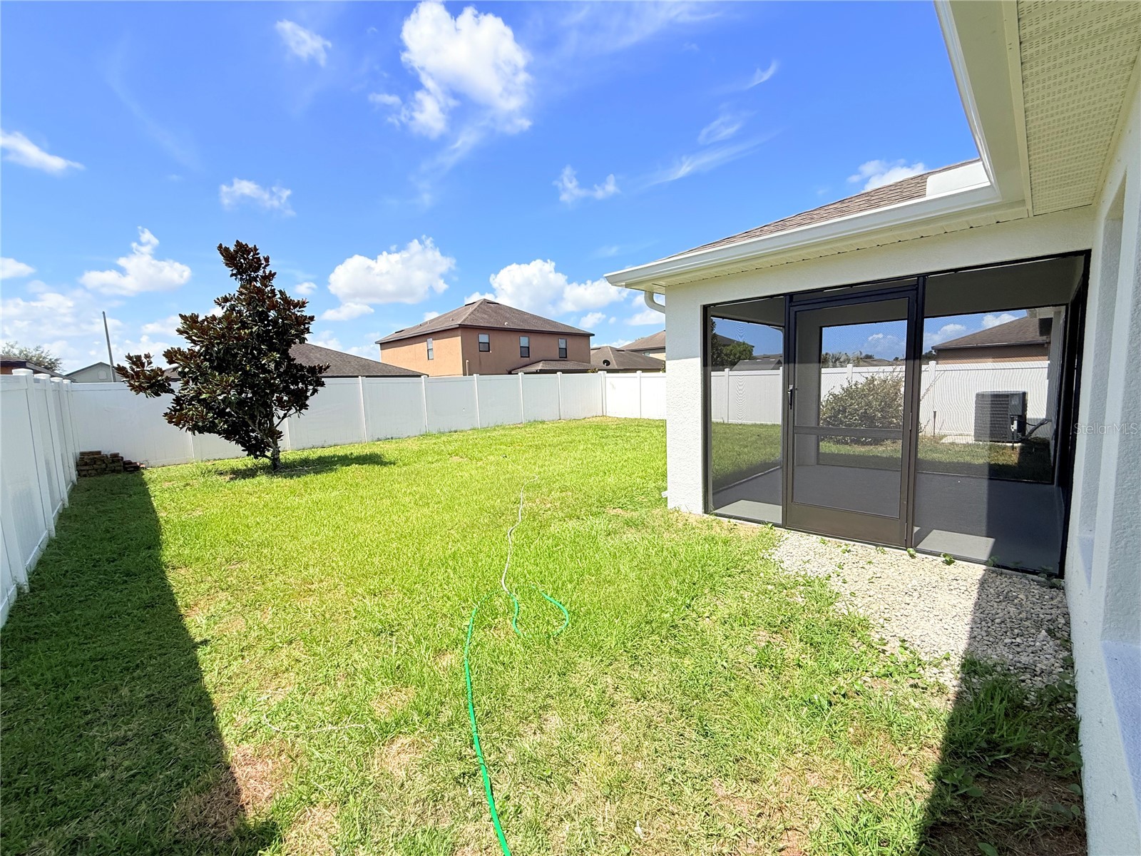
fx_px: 461
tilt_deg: -5.3
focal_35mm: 14
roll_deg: +1.8
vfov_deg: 85.7
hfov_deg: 102.1
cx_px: 570
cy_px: 428
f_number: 2.2
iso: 50
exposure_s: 1/2611
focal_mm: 2.22
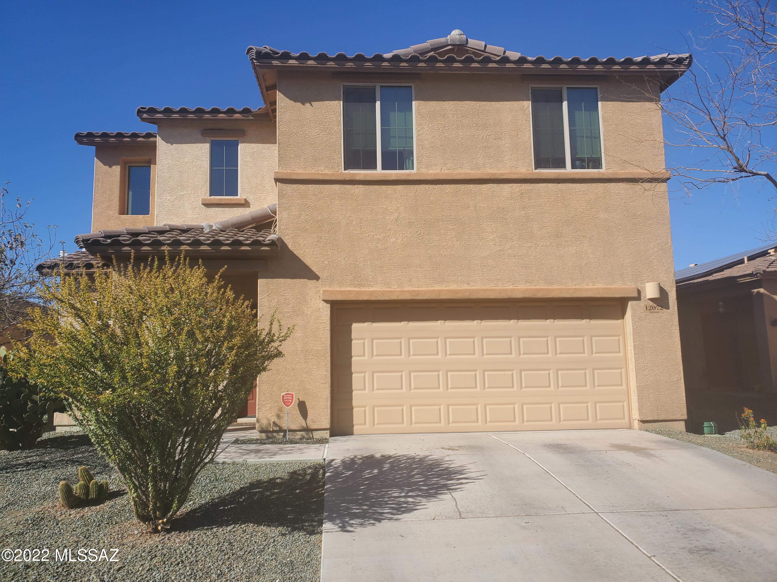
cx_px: 388
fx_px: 584
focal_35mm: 26
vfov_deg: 53.1
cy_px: 291
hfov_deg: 67.3
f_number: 2.4
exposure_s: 1/2016
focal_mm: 4.3
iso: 50
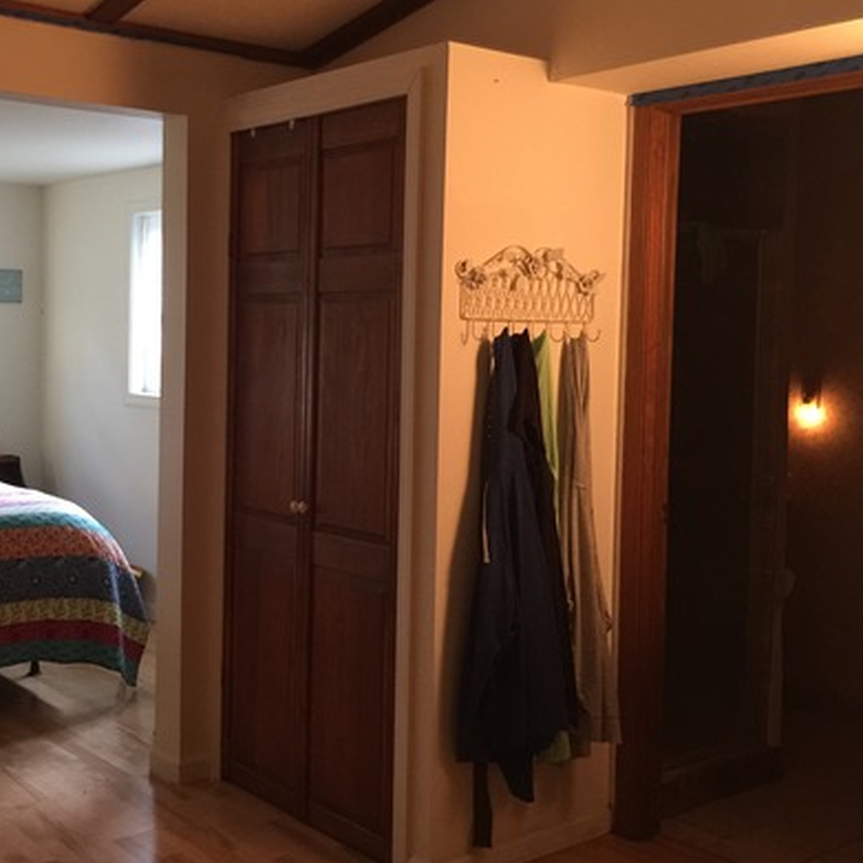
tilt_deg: -2.1
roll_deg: -1.6
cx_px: 205
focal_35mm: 42
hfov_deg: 38.9
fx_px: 1185
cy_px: 388
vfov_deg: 40.0
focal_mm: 4.15
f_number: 2.2
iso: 160
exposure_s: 1/15
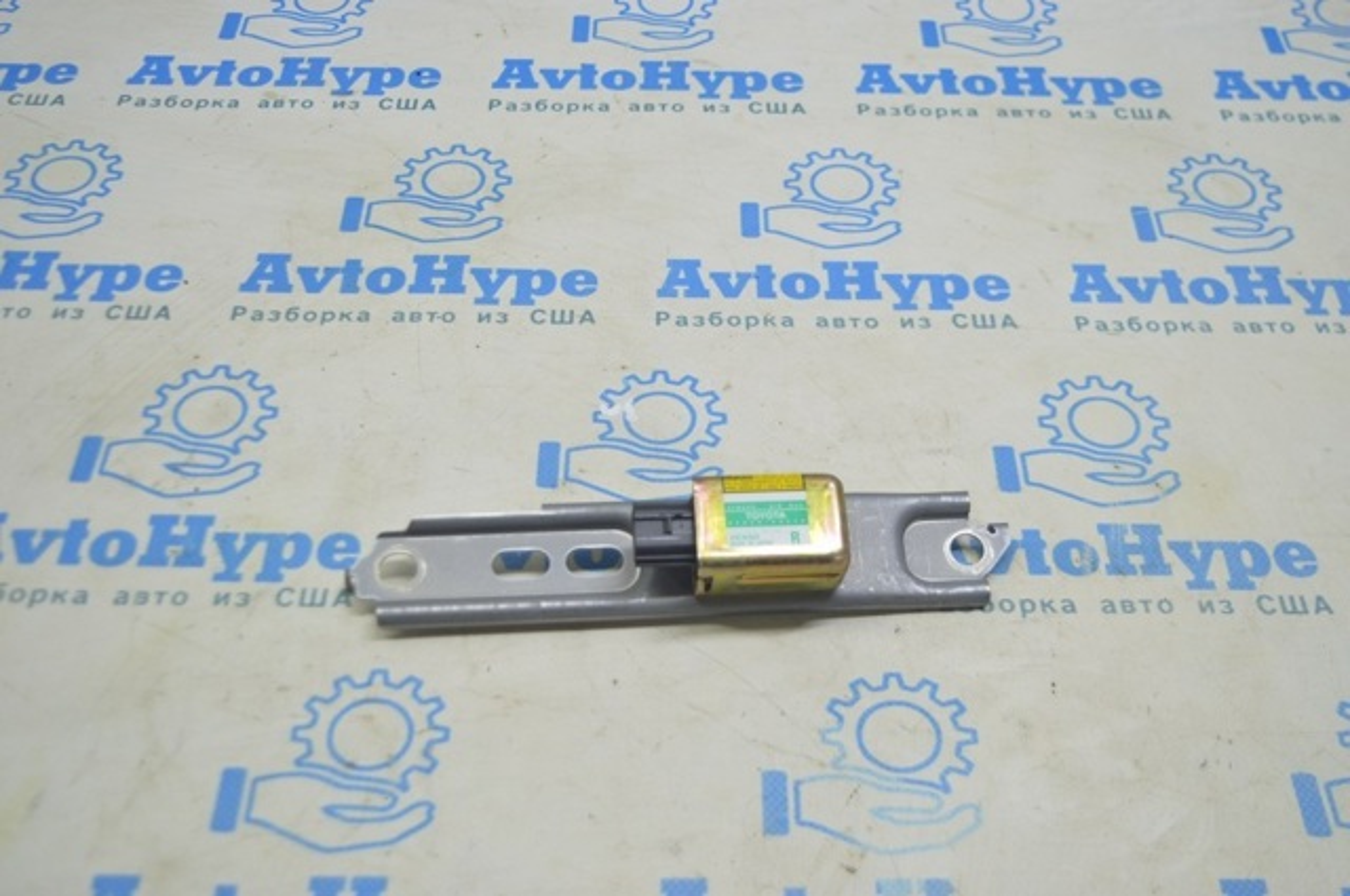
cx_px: 675
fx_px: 1629
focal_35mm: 44
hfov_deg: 45.0
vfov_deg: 30.8
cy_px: 448
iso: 400
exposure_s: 1/50
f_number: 4.2
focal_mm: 29
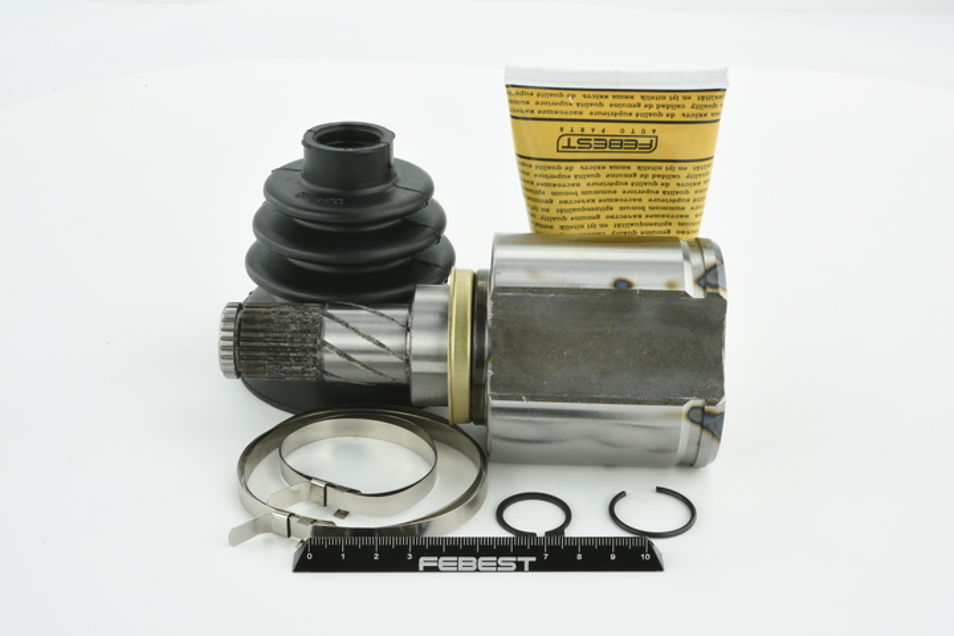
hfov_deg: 33.4
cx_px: 477
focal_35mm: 60
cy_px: 318
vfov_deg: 22.6
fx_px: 1590
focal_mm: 60
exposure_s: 1/2.5
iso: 64
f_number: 29
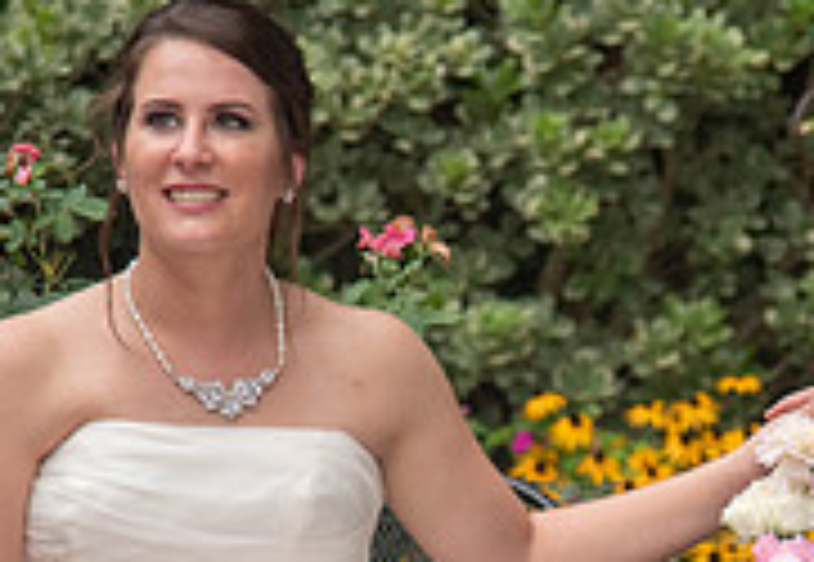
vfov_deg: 3.6
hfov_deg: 5.2
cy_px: 641
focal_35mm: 393
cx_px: 706
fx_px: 8985
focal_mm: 120
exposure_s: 1/320
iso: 1250
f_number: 4
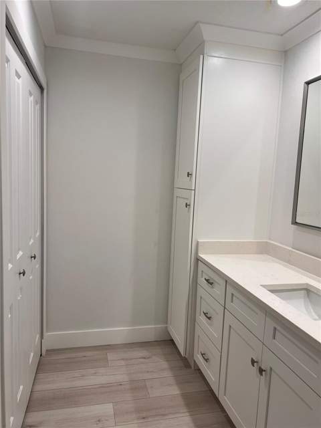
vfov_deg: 67.3
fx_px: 321
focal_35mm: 26
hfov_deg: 53.1
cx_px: 160
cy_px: 214
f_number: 1.5
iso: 40
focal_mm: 5.7
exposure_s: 1/120
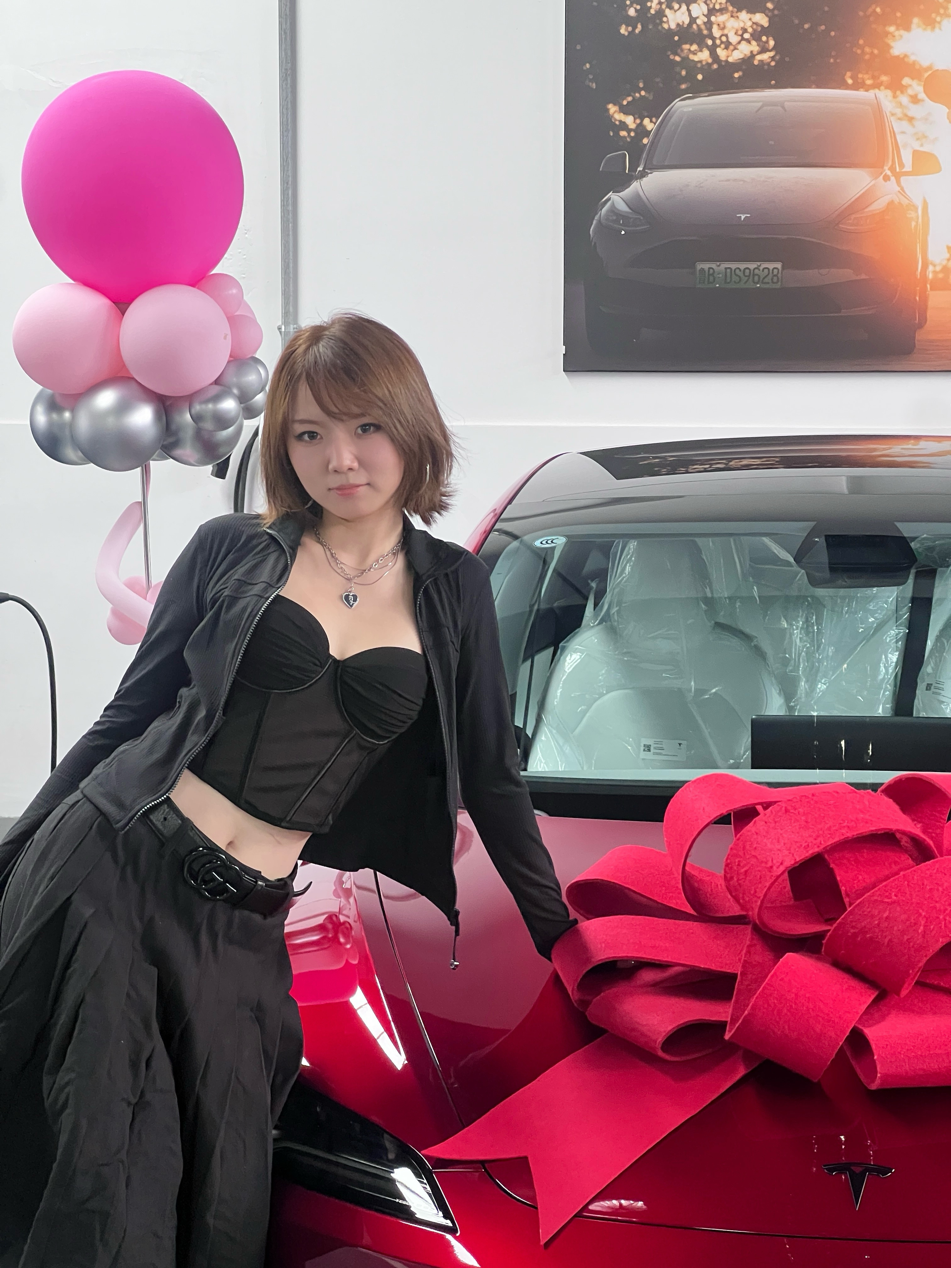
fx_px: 2821
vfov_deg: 25.3
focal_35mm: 77
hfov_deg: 19.1
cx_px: 476
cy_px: 634
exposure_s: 1/50
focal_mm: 9
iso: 320
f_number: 2.8
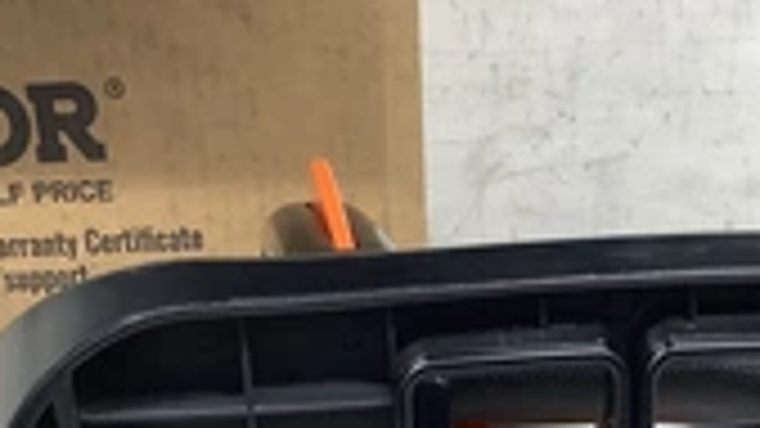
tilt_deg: -33.1
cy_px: 667
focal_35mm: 80
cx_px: 450
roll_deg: +2.0
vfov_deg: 14.0
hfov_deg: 26.5
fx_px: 1612
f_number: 2.4
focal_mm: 3.3
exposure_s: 1/60
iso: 64
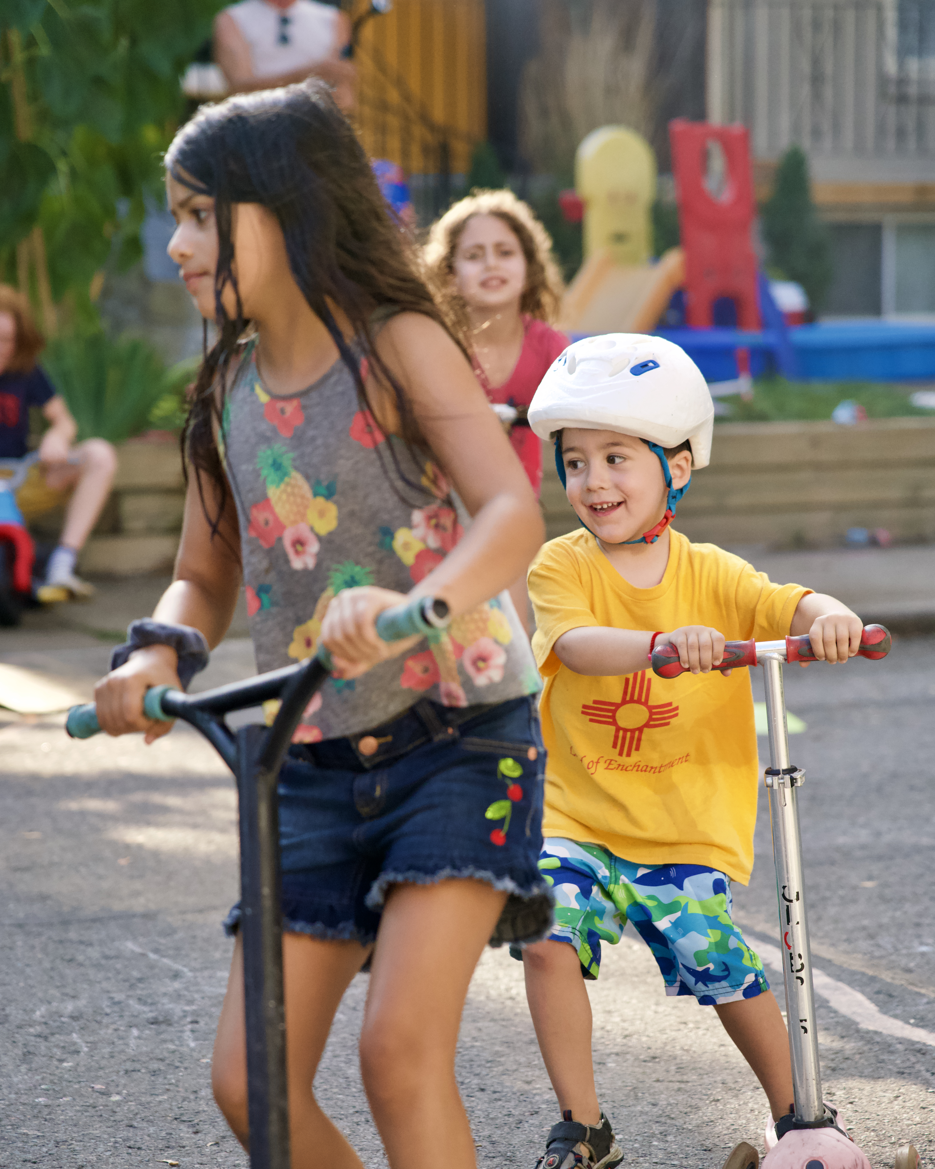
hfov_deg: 13.0
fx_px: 4116
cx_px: 470
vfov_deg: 16.2
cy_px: 659
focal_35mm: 119
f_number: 4
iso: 3200
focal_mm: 105
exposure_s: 1/2000
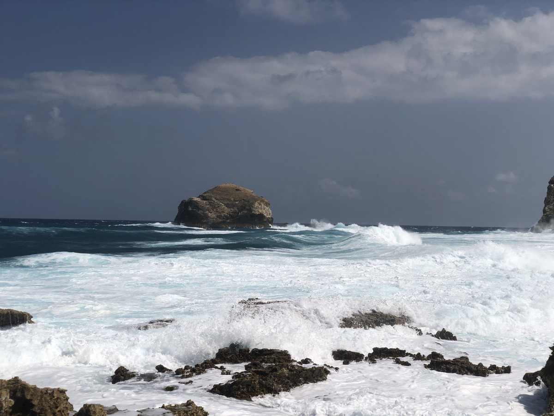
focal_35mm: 52
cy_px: 208
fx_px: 832
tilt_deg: +0.8
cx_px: 277
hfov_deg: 36.8
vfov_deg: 28.0
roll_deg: -0.2
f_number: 2.4
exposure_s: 1/4367
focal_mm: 6
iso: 16
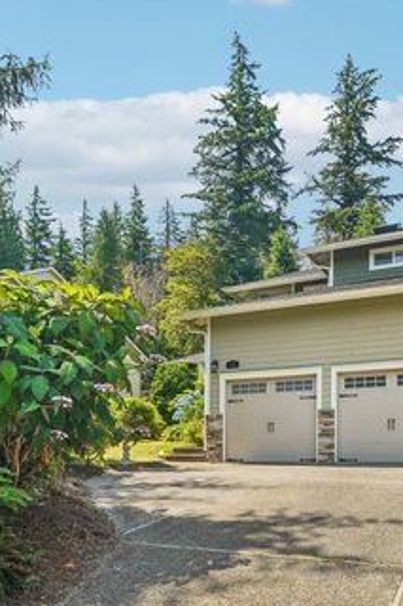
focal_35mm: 25
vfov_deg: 71.5
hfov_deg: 49.7
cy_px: 308
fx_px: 420
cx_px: 288
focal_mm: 16
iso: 1600
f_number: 8
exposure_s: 1/1000
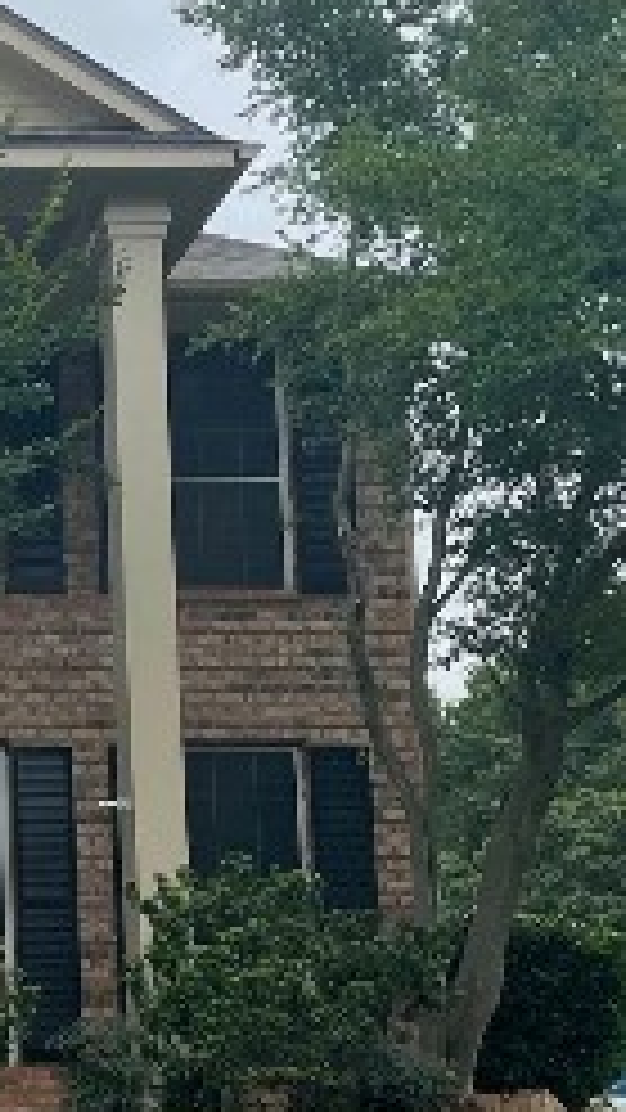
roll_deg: -0.2
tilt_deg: +11.3
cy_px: 698
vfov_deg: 24.1
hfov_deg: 12.7
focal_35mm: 88
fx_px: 2596
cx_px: -450
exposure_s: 1/2564
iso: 32
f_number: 1.6
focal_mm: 4.2
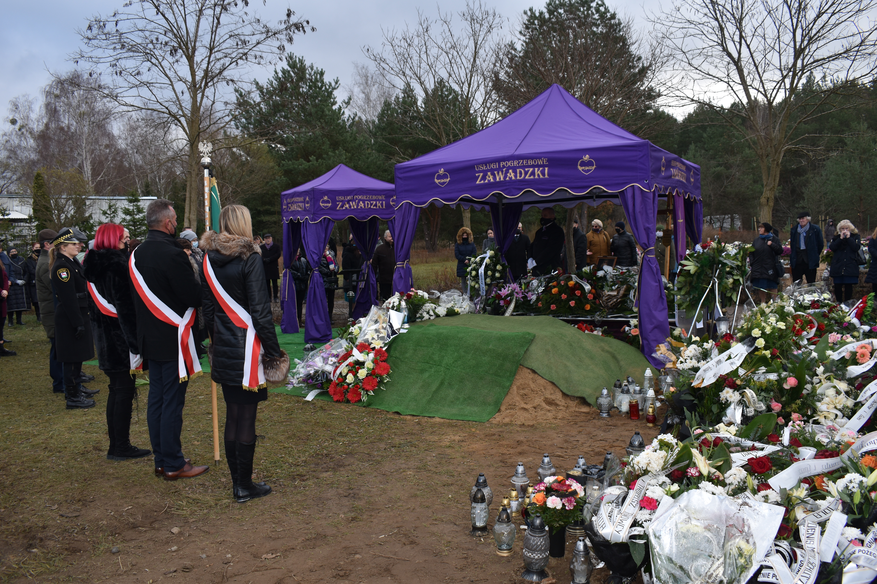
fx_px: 731
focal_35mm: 30
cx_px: 438
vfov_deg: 43.6
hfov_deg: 61.9
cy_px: 292
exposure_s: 1/125
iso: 110
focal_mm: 20
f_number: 5.6
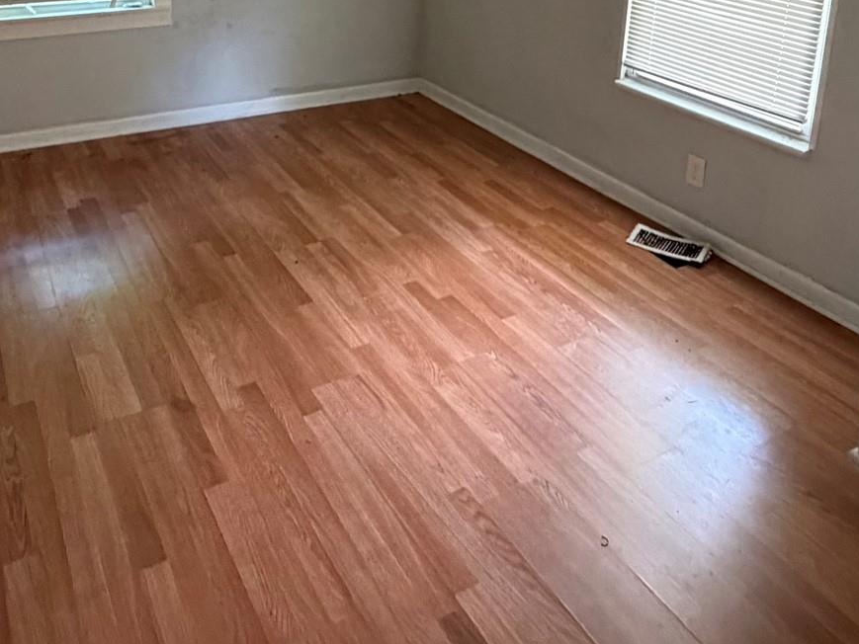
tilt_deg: -12.6
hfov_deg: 55.1
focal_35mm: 33
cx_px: 364
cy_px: -3
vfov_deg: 38.1
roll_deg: -2.3
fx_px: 819
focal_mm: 2.22
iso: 800
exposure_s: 1/60
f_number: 2.2
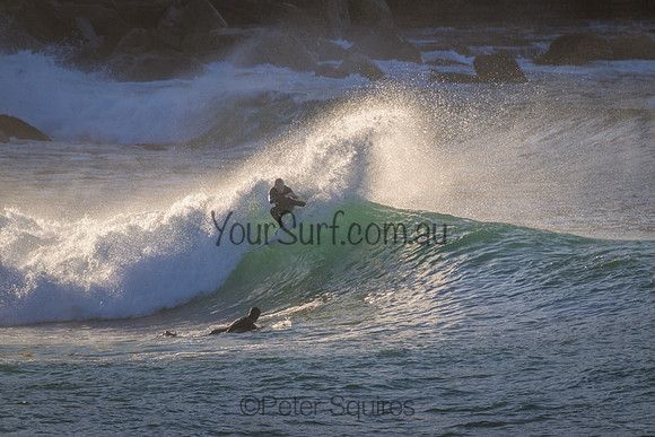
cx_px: 328
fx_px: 14558
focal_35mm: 800
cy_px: 218
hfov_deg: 2.6
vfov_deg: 1.7
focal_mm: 800
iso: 800
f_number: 11
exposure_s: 1/1250
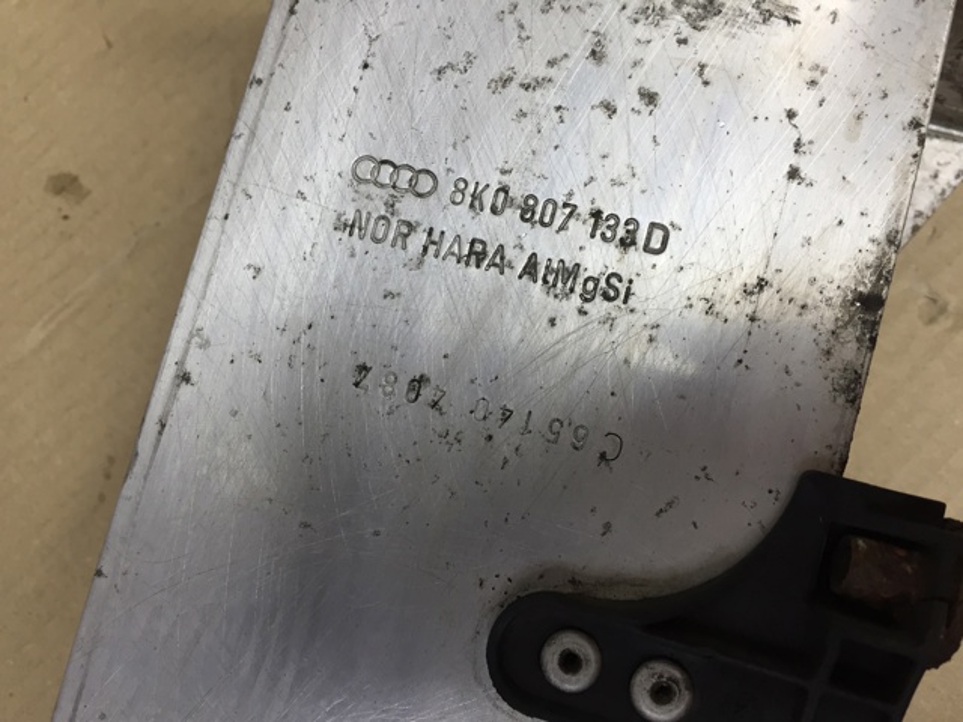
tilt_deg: -75.6
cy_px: 361
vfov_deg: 48.2
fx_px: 807
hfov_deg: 61.7
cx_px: 482
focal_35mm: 29
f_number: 2.2
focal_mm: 4.15
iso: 32
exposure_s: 1/33
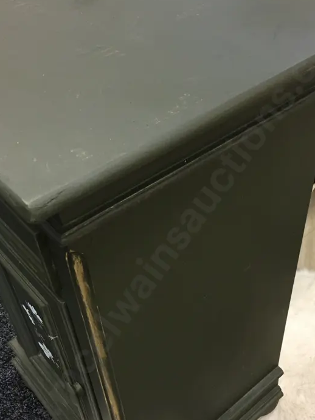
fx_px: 522
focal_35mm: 43
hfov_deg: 33.6
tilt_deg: -45.8
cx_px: 173
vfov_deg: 43.7
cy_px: 244
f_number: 2.2
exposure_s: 1/17
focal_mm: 4.15
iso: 80
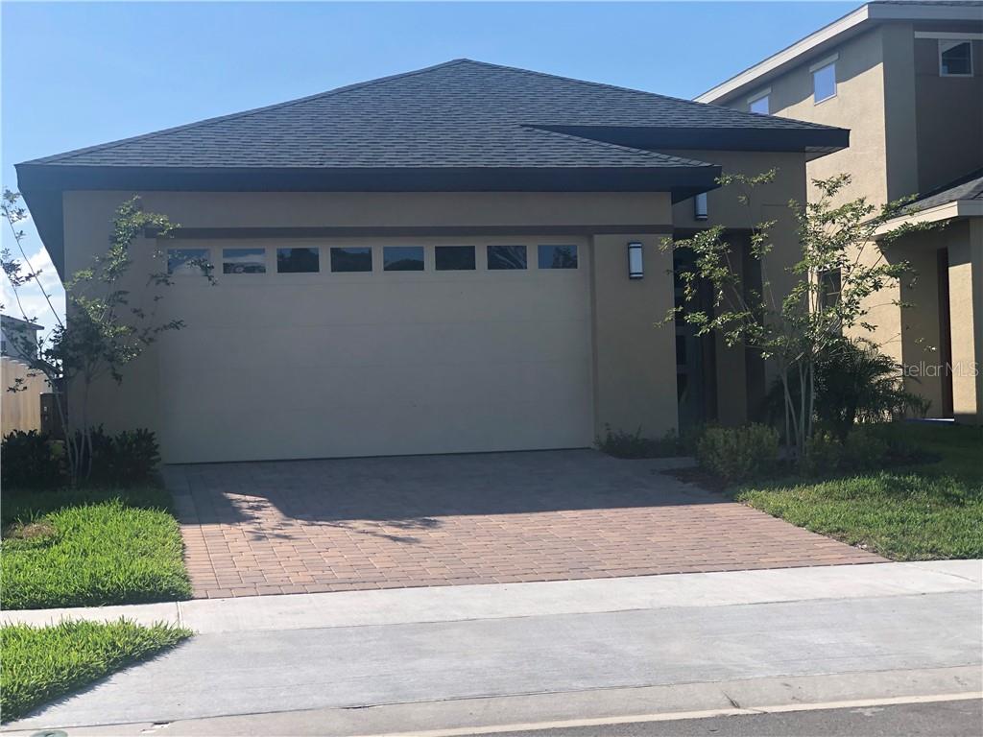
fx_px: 1619
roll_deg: +2.1
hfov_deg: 33.8
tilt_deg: +0.5
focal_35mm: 57
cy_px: 368
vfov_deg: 25.7
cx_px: 492
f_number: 2.8
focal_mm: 6.6
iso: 20
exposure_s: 1/585
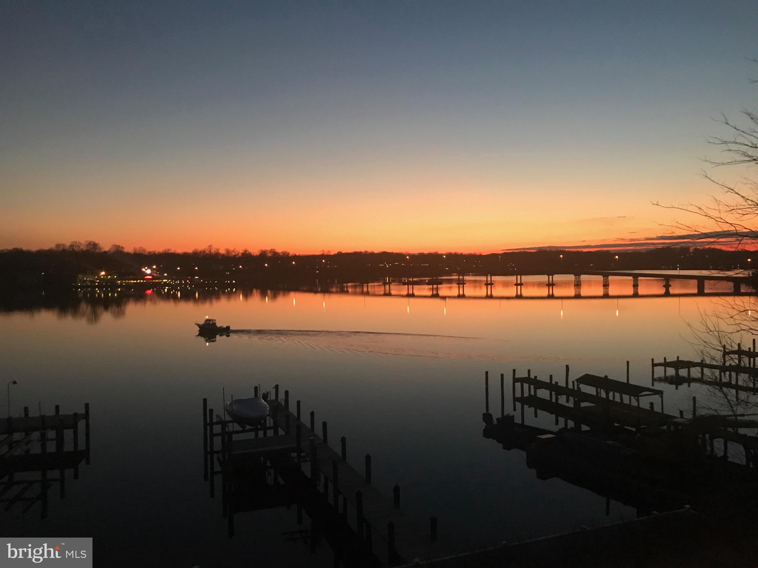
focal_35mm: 28
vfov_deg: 49.7
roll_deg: -0.3
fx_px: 613
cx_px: 379
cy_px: 284
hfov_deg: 63.4
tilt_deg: -1.1
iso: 100
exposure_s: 1/15
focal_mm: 3.99
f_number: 1.8
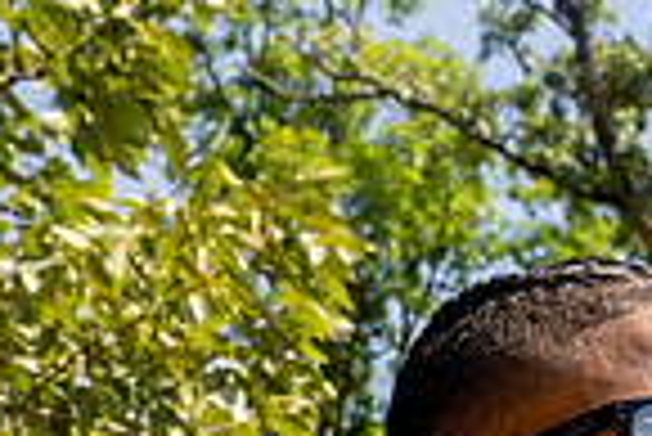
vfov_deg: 8.9
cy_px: 975
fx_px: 2592
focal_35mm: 143
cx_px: 634
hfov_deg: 14.1
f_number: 10
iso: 100
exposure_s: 1/160
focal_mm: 46
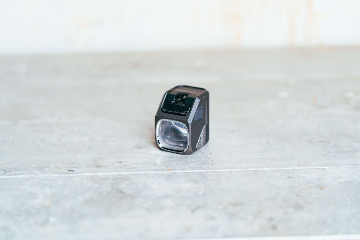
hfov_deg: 23.1
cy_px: 117
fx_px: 880
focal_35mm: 88
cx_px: 179
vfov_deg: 15.5
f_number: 2.8
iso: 400
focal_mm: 85
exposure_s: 1/125
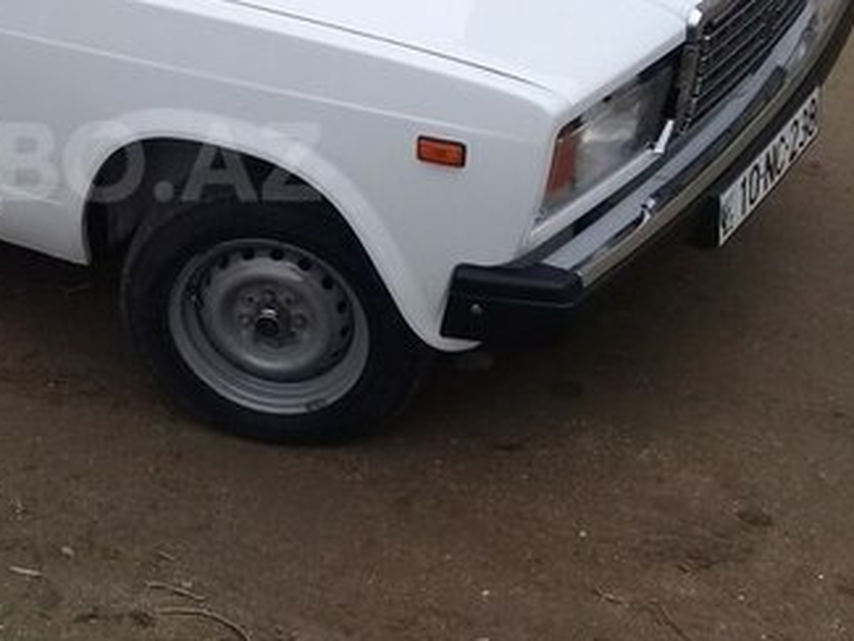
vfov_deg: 23.1
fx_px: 1555
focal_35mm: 63
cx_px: 53
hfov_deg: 29.2
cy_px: 162
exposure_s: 1/262
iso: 50
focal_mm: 3.3
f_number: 2.2
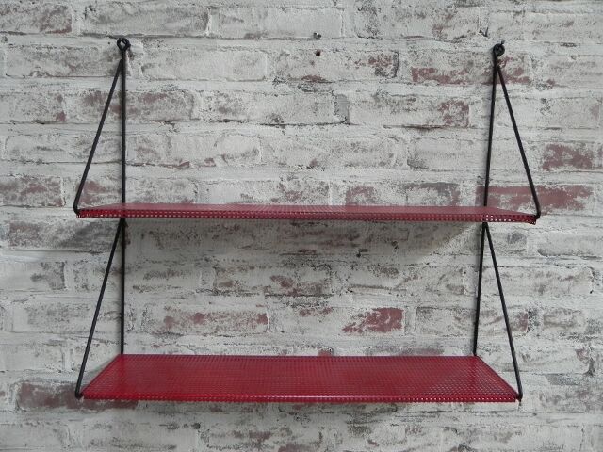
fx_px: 505
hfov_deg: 61.7
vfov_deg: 48.2
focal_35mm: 29
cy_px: 226
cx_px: 302
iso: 160
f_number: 2.8
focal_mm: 5.2
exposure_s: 1/48.7
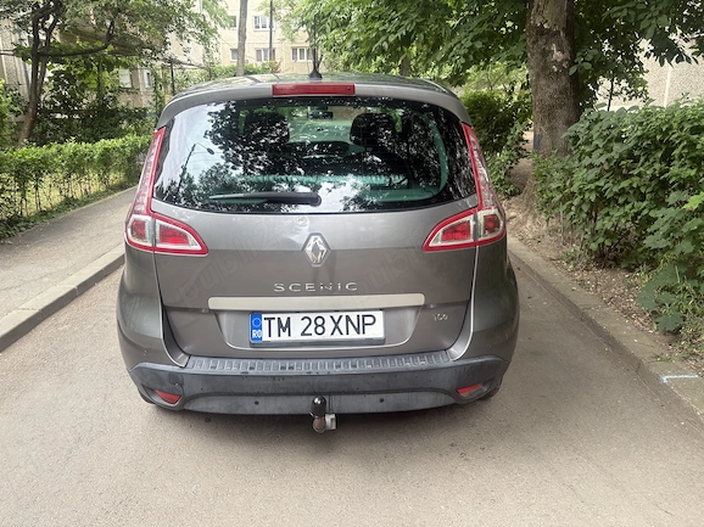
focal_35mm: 27
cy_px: 258
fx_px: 549
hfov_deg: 65.3
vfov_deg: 51.3
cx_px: 340
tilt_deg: -15.6
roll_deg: +1.1
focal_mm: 5.96
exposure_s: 1/191
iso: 40
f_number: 1.6
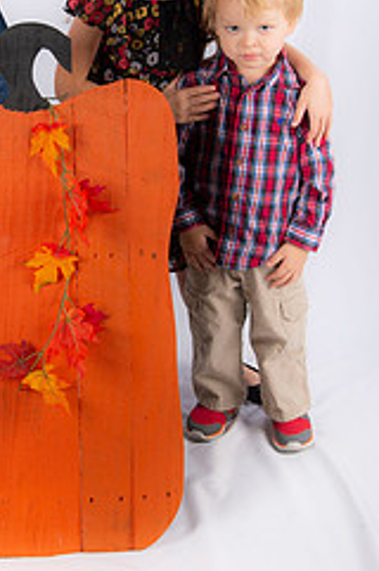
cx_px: 82
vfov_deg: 23.5
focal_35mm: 86
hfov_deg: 15.7
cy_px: 175
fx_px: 1362
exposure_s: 1/200
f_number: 5.6
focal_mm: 46
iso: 100
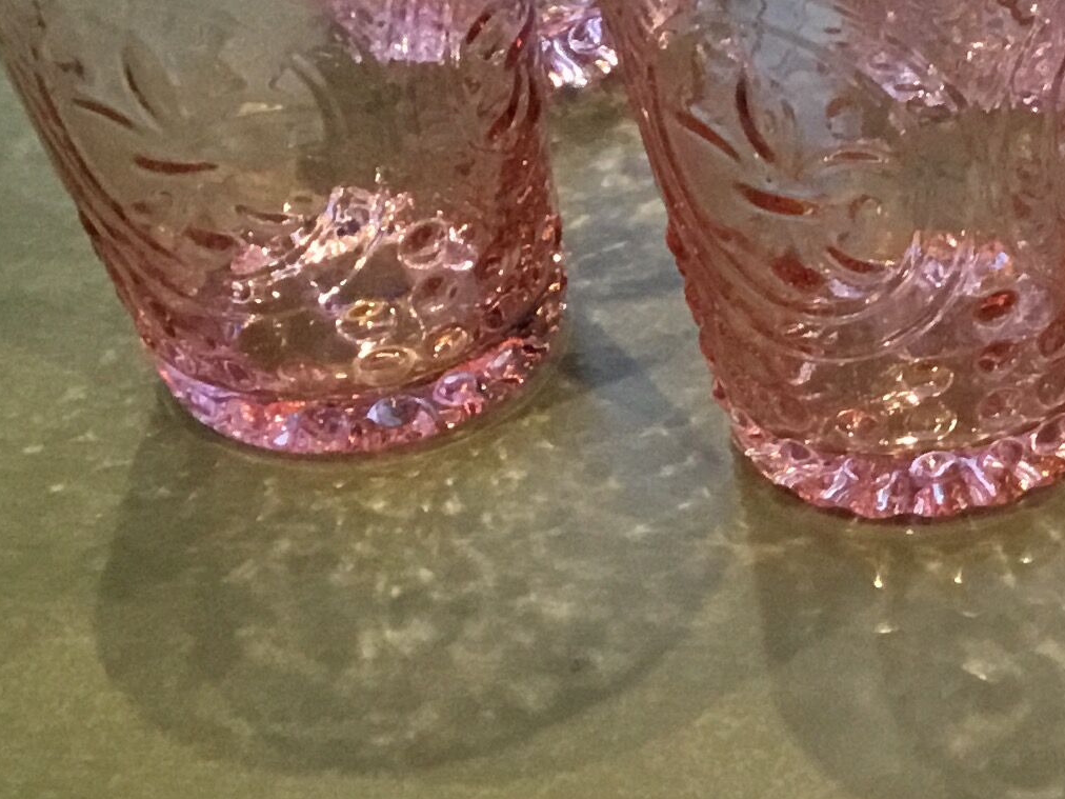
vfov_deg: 14.8
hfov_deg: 18.6
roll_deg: +2.8
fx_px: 3077
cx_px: 1291
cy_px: 430
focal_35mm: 100
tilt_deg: -39.4
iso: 200
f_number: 2.4
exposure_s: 1/33
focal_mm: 3.3
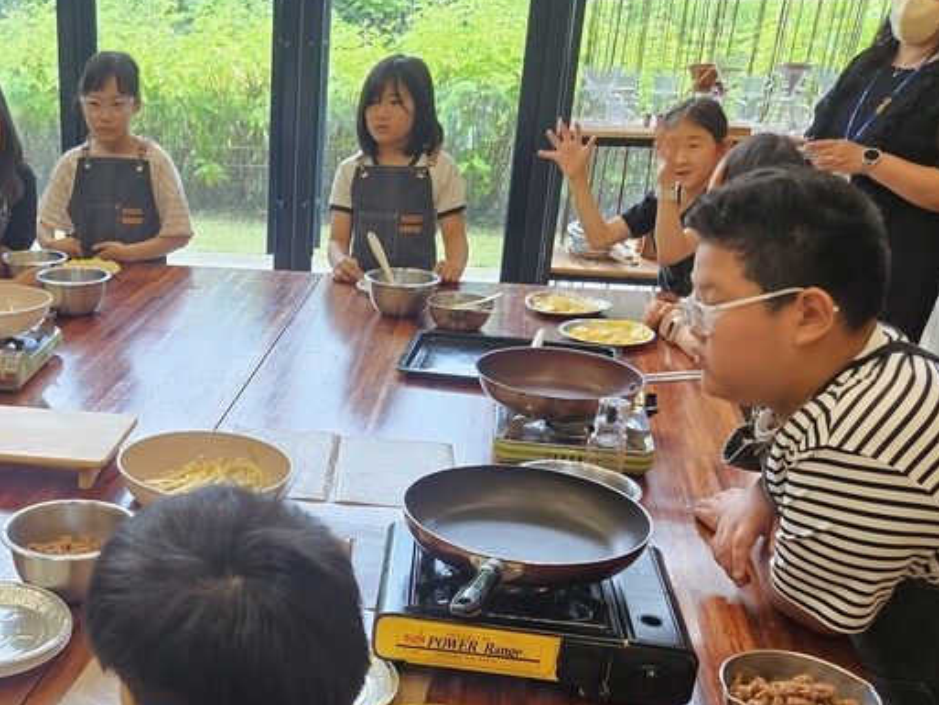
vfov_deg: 33.3
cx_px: 189
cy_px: 472
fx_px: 1167
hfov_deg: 41.9
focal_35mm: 43
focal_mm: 5.4
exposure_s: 1/120
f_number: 1.8
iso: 160
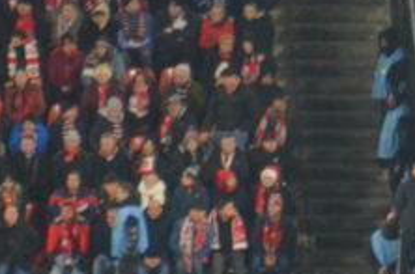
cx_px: 1267
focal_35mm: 1137
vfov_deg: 1.2
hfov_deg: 1.8
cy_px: -485
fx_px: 13074
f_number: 5.6
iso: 1600
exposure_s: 1/125
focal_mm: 105
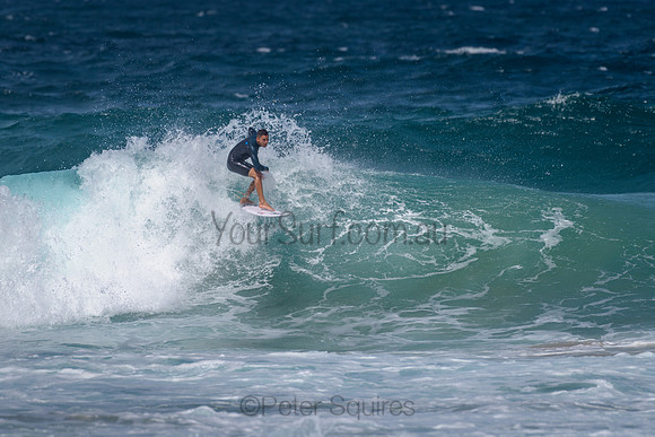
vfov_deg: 2.2
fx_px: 11162
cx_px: 318
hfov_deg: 3.4
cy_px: 169
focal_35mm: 613
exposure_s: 1/2000
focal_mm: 500
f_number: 5.6
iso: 72
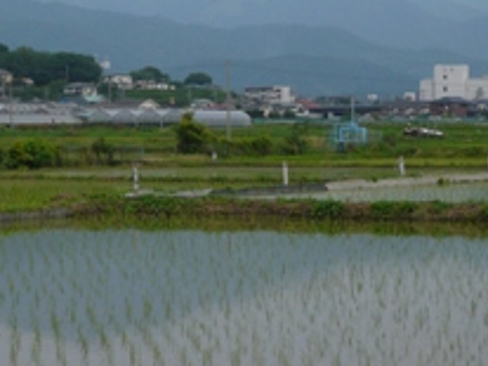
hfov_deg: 12.9
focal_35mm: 153
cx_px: 133
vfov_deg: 9.7
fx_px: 2156
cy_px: 105
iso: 100
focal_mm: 13.2
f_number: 4.8
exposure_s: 1/800
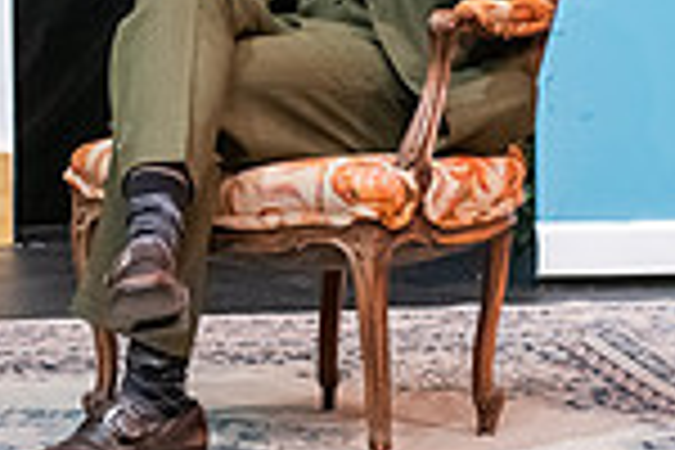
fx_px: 5081
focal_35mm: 271
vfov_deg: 5.0
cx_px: 99
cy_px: -164
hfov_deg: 7.6
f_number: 3.2
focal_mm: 70
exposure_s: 1/200
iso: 3200
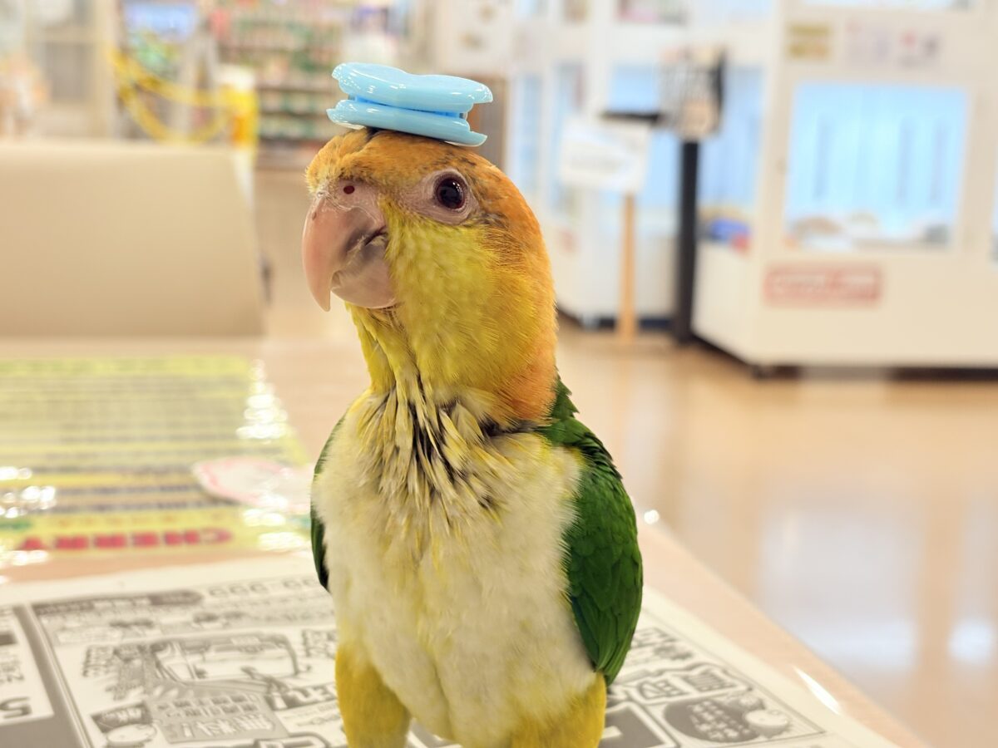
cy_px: 374
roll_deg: -1.2
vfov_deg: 28.0
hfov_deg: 36.8
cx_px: 499
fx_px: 1499
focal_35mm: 52
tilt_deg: -9.4
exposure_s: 1/100
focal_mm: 5.96
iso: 80
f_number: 1.6
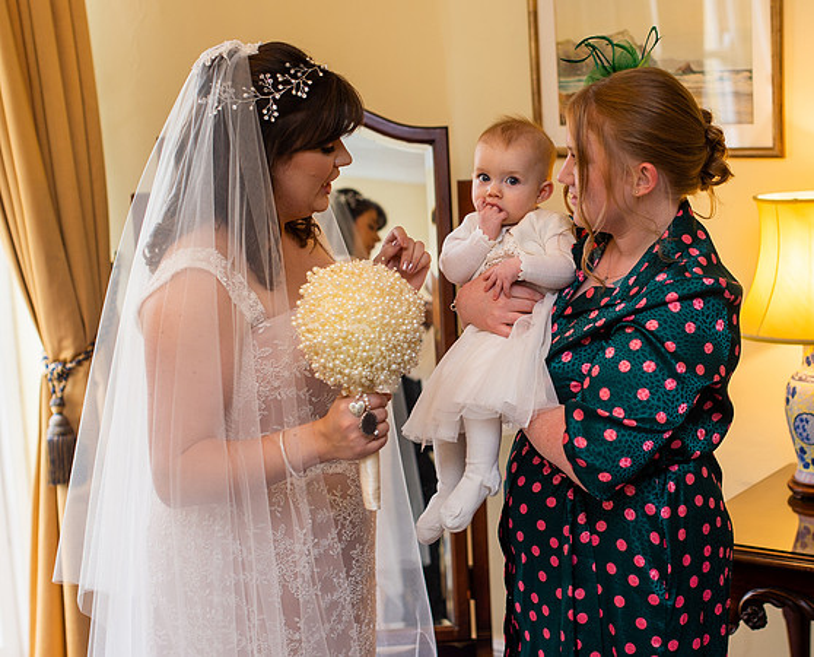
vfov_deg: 24.6
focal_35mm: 62
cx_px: 521
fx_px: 1506
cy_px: 300
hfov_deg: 30.1
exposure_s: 1/100
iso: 160
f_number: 2.5
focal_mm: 35
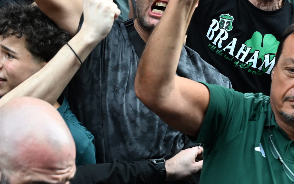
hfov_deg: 17.4
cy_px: 74
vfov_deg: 11.0
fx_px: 954
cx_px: 226
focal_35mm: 119
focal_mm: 48
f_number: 4
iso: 1600
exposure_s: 1/1000
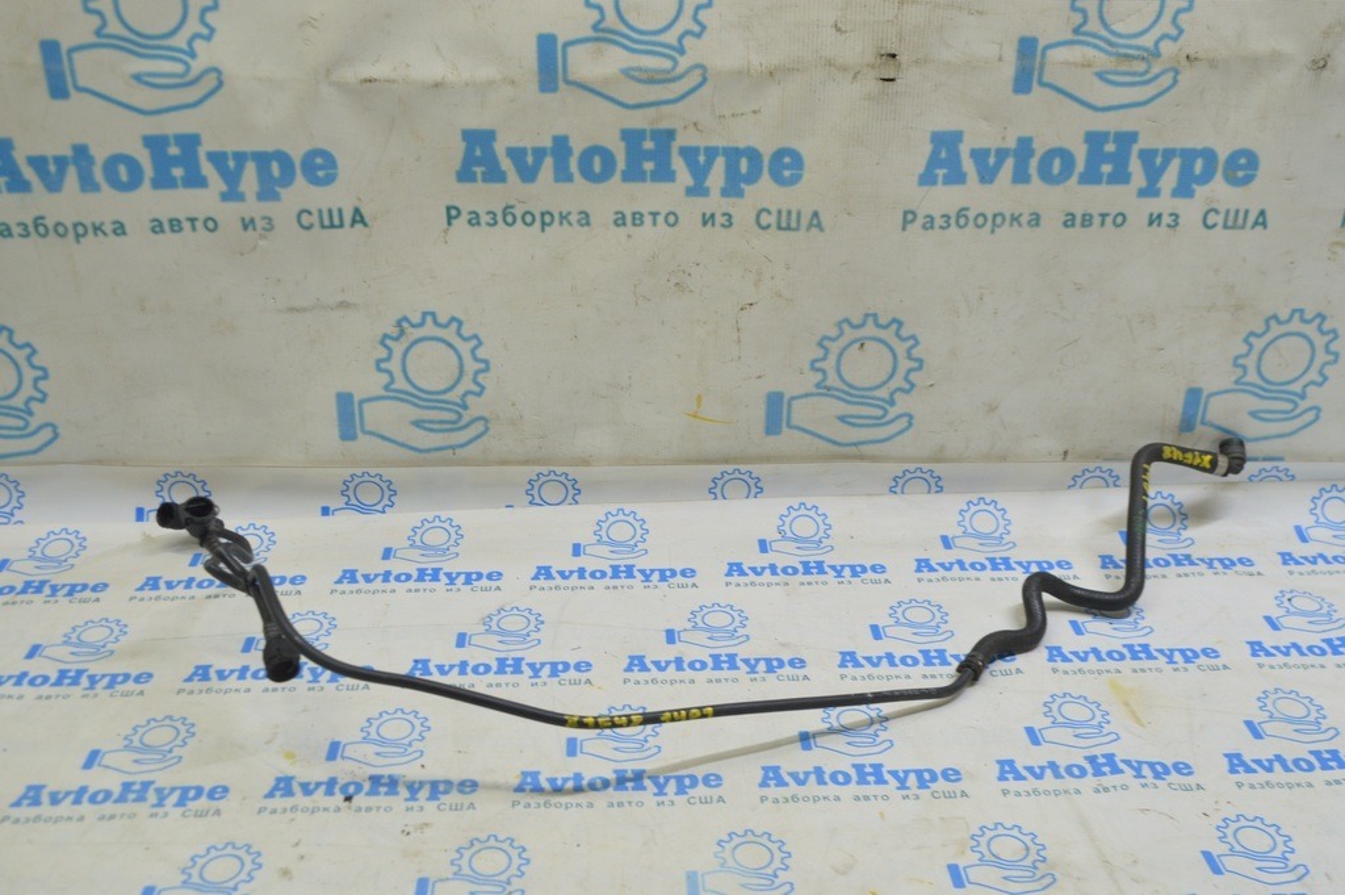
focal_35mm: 36
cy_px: 448
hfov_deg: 53.2
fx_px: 1344
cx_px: 672
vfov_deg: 36.8
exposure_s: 1/25
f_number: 5.6
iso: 400
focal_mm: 24
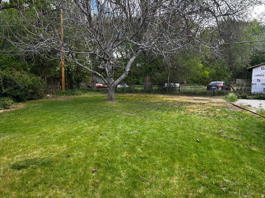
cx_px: 132
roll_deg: +0.0
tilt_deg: -4.7
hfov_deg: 67.3
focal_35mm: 26
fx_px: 199
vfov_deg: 53.1
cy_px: 99
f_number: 1.5
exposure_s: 1/387
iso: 50
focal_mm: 5.7
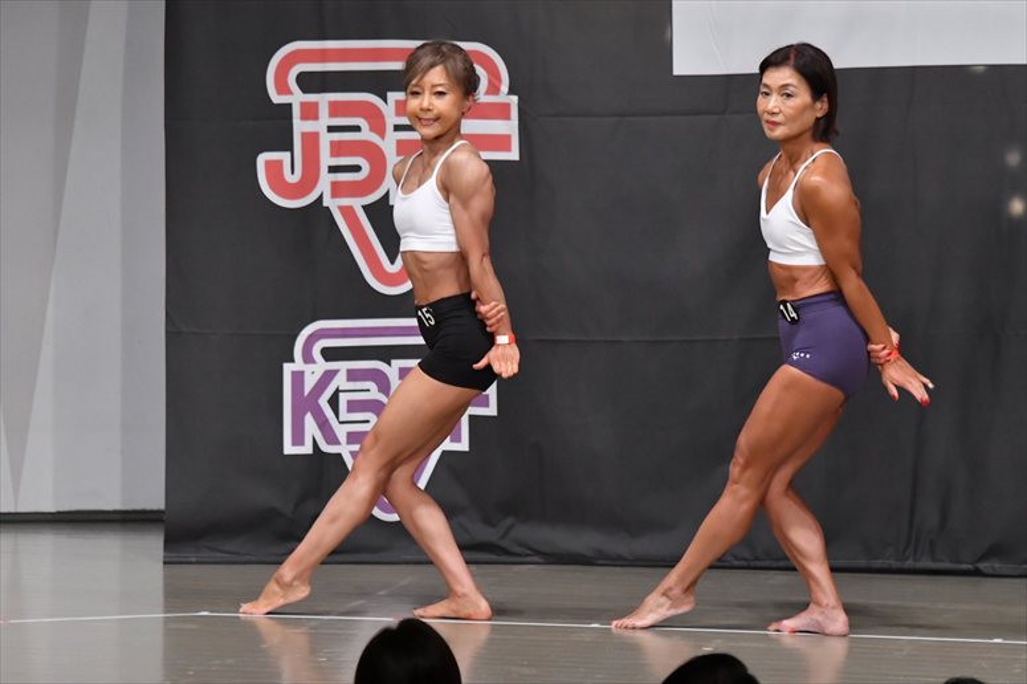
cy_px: 342
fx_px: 7699
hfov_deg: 7.6
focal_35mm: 270
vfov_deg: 5.1
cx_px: 514
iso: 5000
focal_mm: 180
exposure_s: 1/400
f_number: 5.6
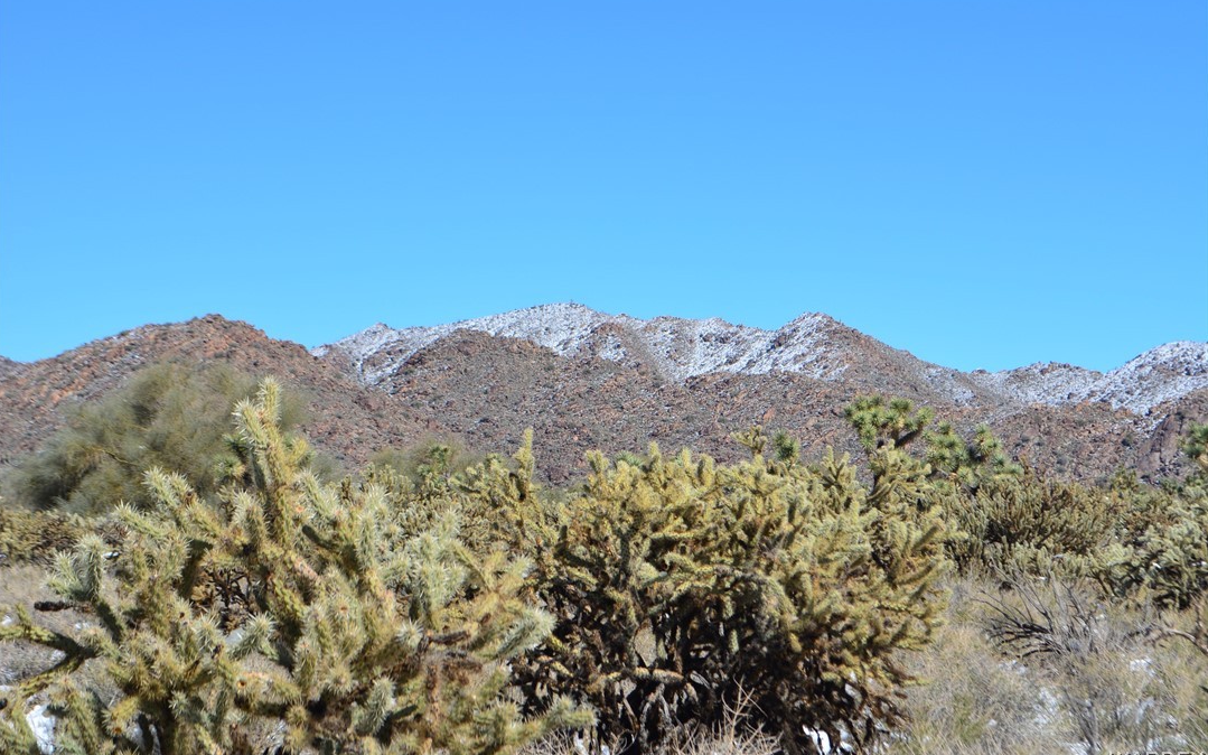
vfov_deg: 15.4
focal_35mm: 85
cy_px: 372
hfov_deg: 24.5
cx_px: 602
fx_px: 2782
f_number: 11
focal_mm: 55
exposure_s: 1/400
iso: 200
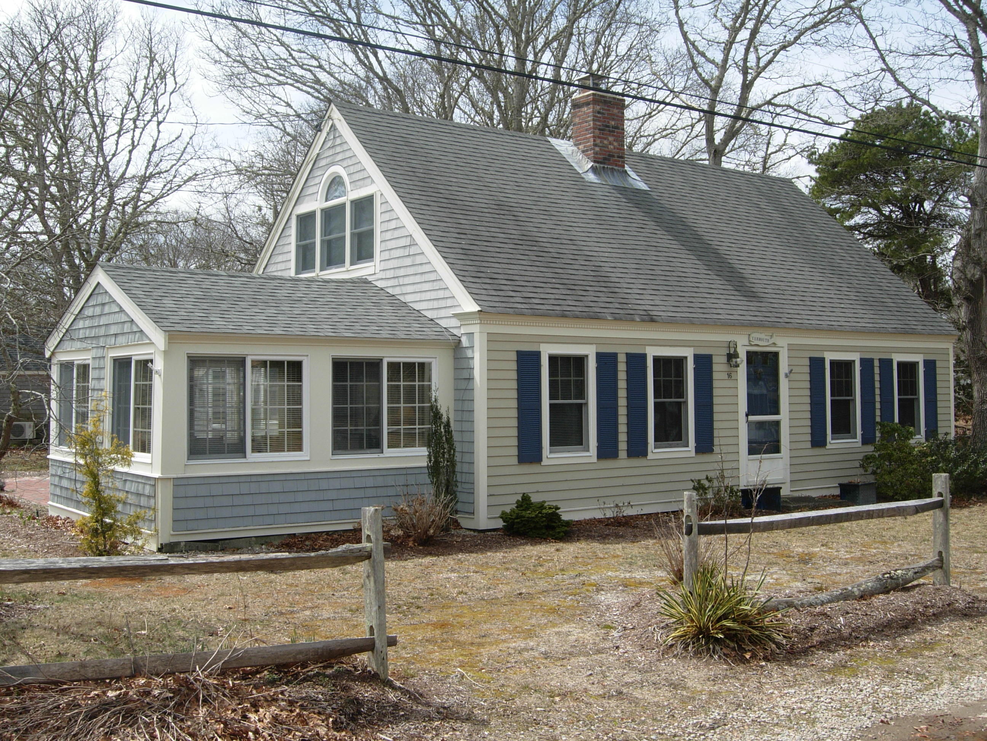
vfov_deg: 35.1
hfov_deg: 45.8
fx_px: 1169
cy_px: 370
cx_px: 494
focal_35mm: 41
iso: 50
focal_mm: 8.5
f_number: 5.7
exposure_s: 1/313
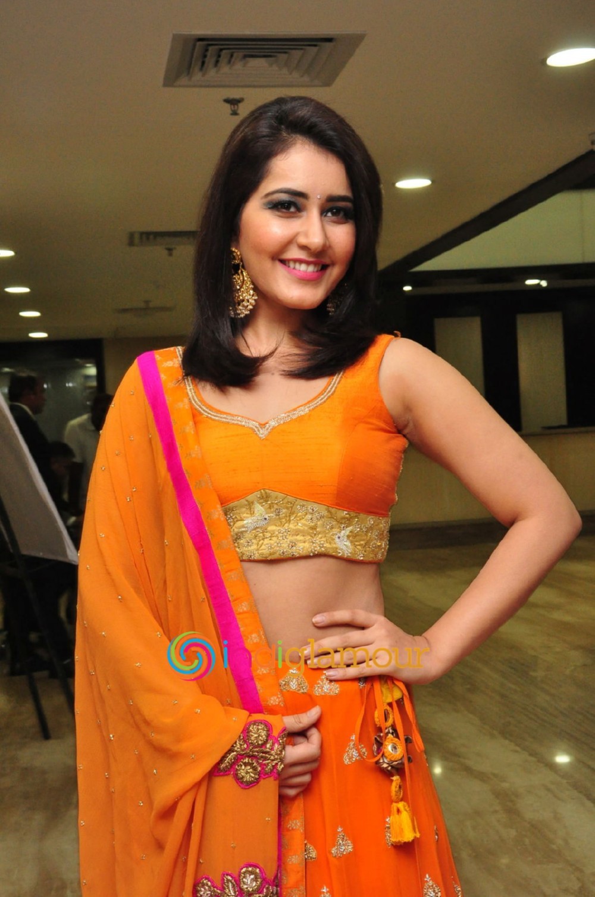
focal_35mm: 51
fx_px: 1268
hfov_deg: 26.4
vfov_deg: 38.9
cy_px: 448
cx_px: 298
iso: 1600
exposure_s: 1/125
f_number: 8
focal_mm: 34
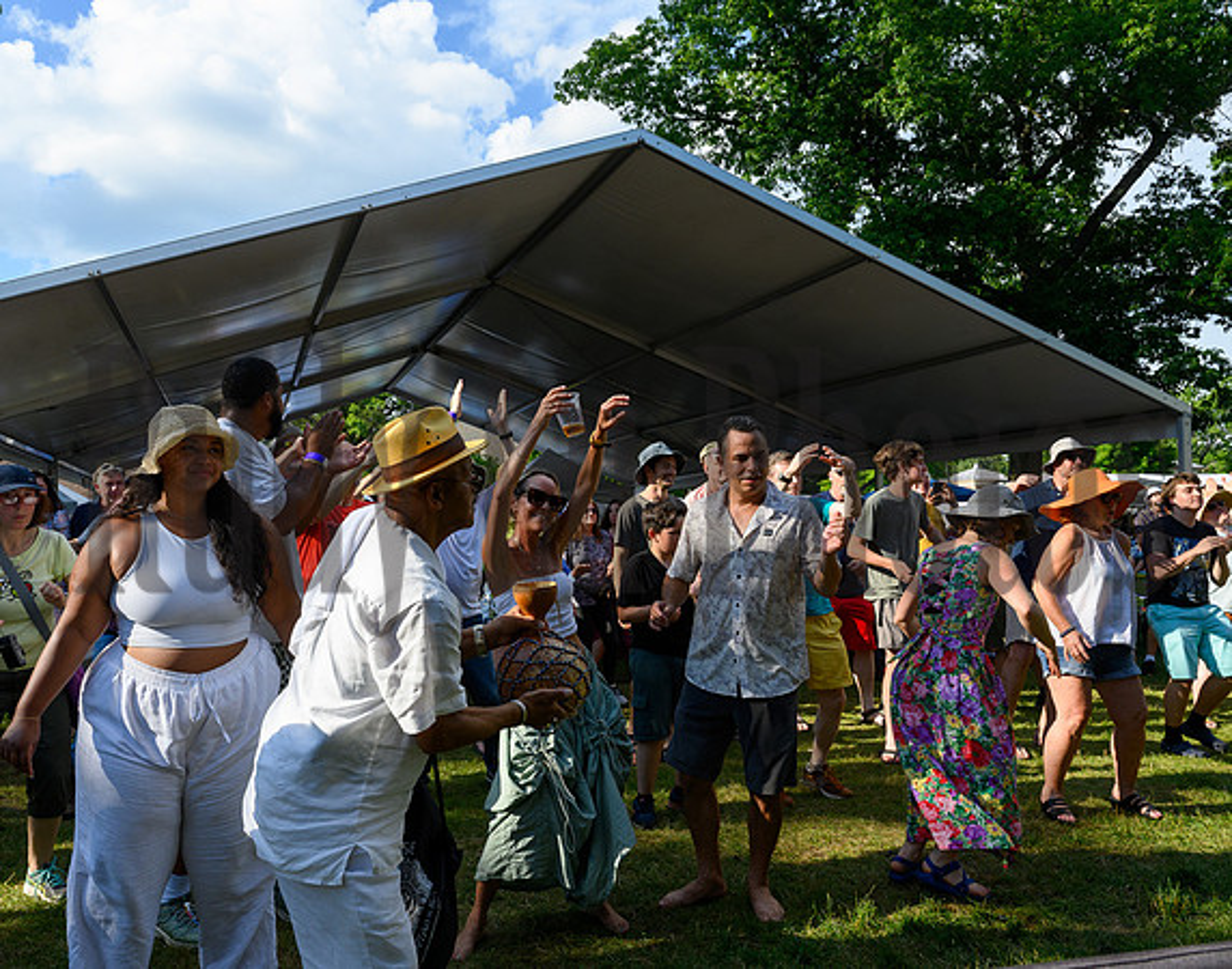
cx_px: 562
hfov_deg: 64.7
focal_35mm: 27
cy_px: 484
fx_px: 970
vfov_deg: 53.1
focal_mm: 24
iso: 800
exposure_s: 1/800
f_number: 9
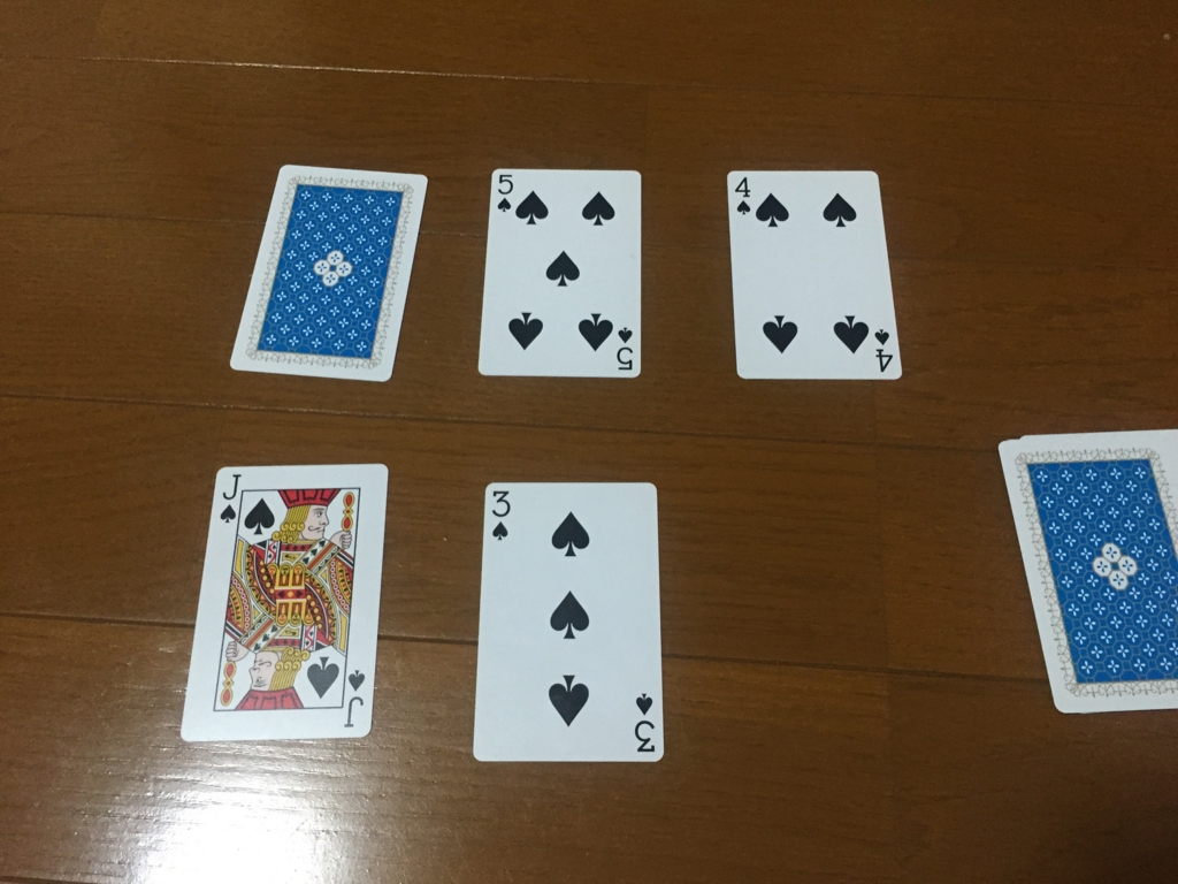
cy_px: 442
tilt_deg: -67.5
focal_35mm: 29
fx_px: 987
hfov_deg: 61.7
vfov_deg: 48.2
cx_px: 589
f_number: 2.2
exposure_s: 1/30
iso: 250
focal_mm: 4.15
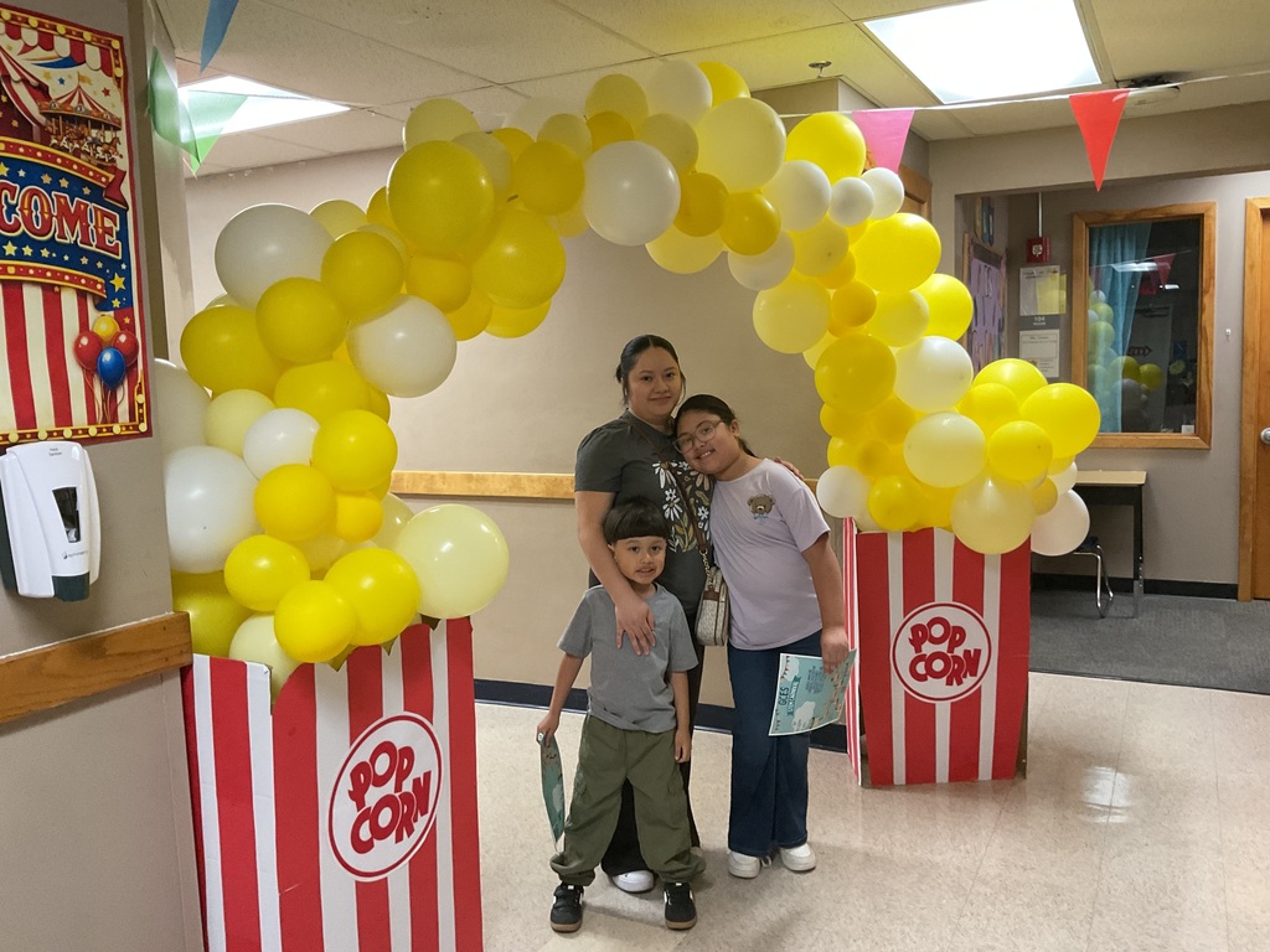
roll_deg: +2.2
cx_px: 635
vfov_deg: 48.2
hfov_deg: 61.7
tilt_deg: -6.3
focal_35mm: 29
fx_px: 1064
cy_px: 476
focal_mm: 3
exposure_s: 1/60
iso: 160
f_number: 1.8
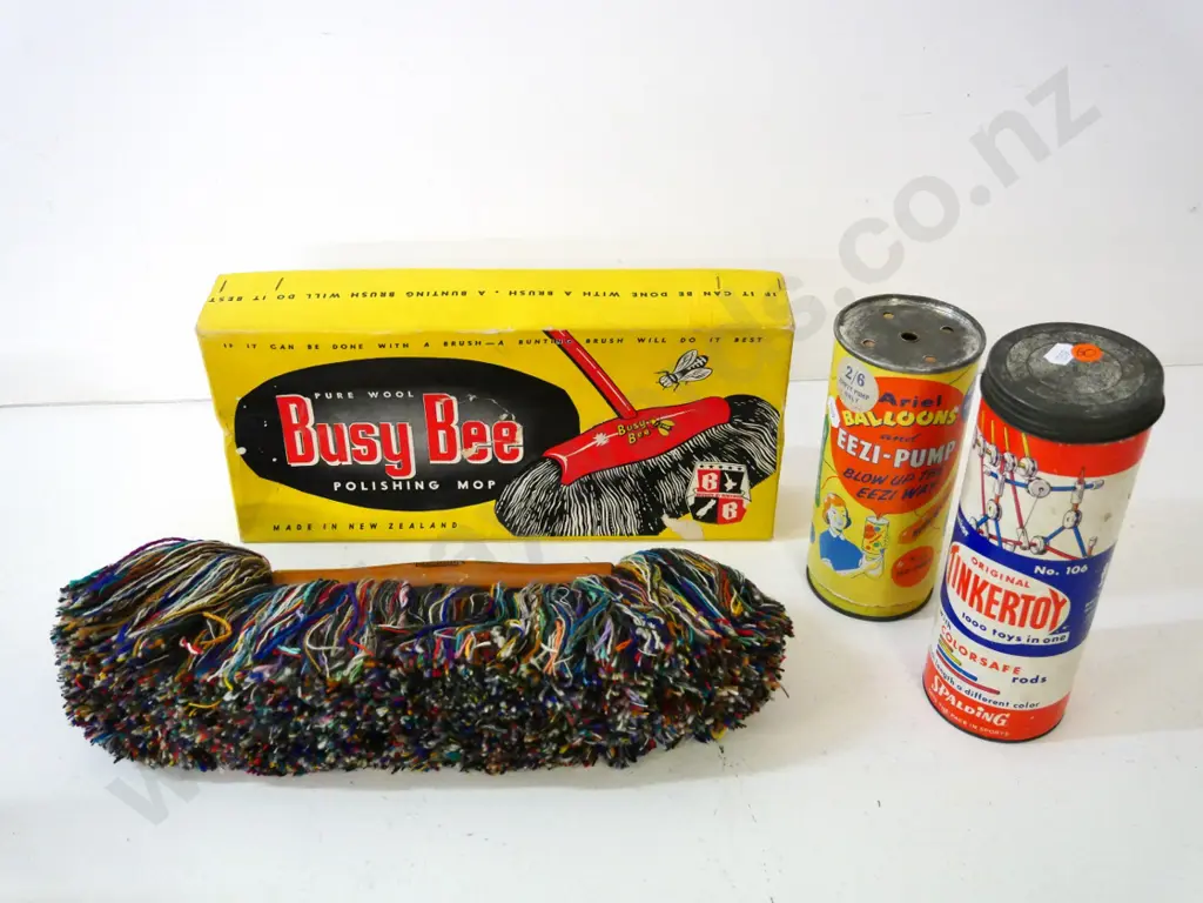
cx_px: 602
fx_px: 1251
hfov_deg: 51.4
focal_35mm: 36
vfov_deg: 39.7
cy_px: 452
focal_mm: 18
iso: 3200
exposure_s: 1/200
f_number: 4
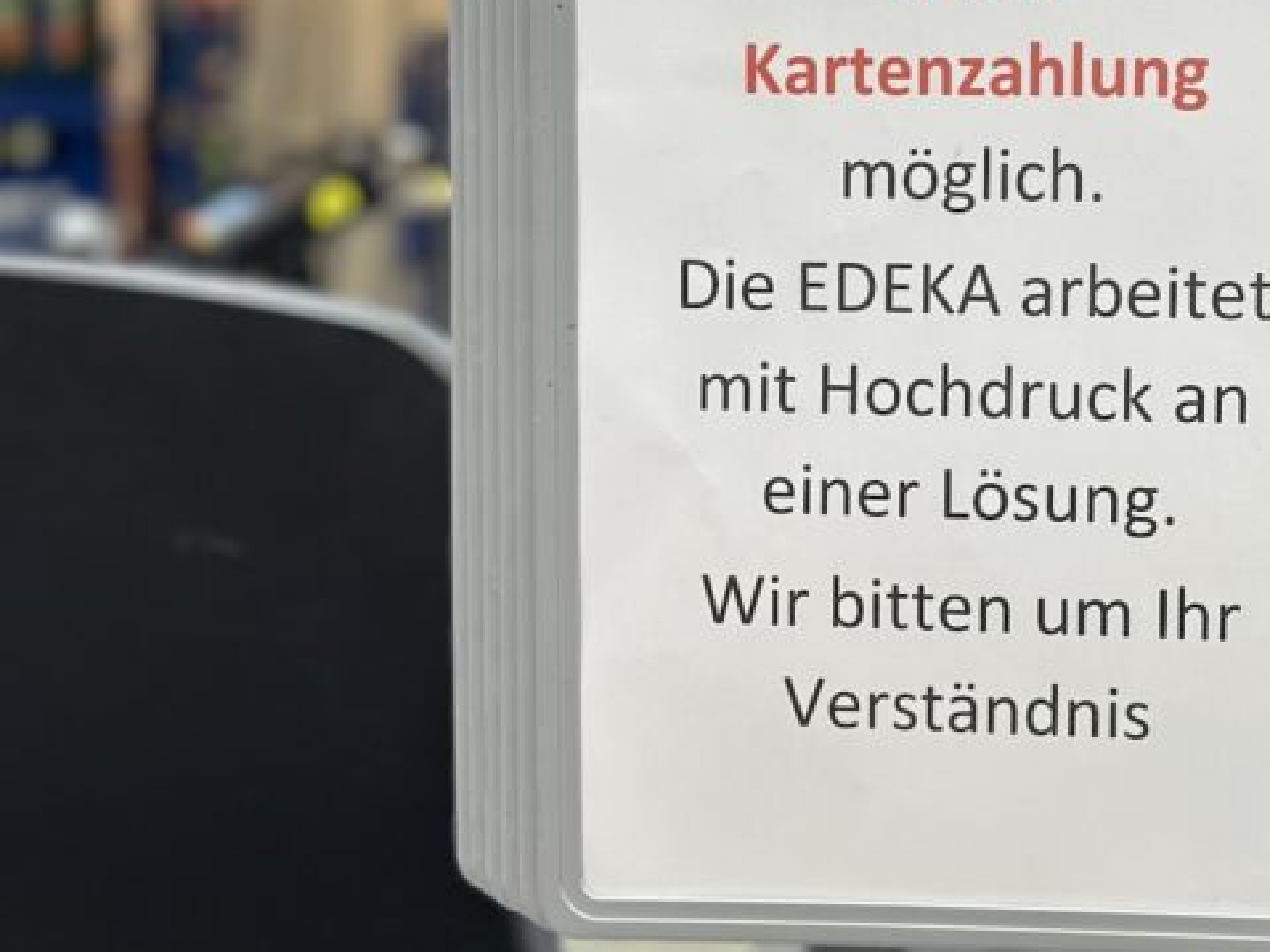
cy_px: 345
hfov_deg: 25.0
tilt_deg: -10.9
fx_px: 2824
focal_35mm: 77
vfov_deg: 19.1
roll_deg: -3.2
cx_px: 976
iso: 160
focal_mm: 6.86
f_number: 1.78
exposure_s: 1/100
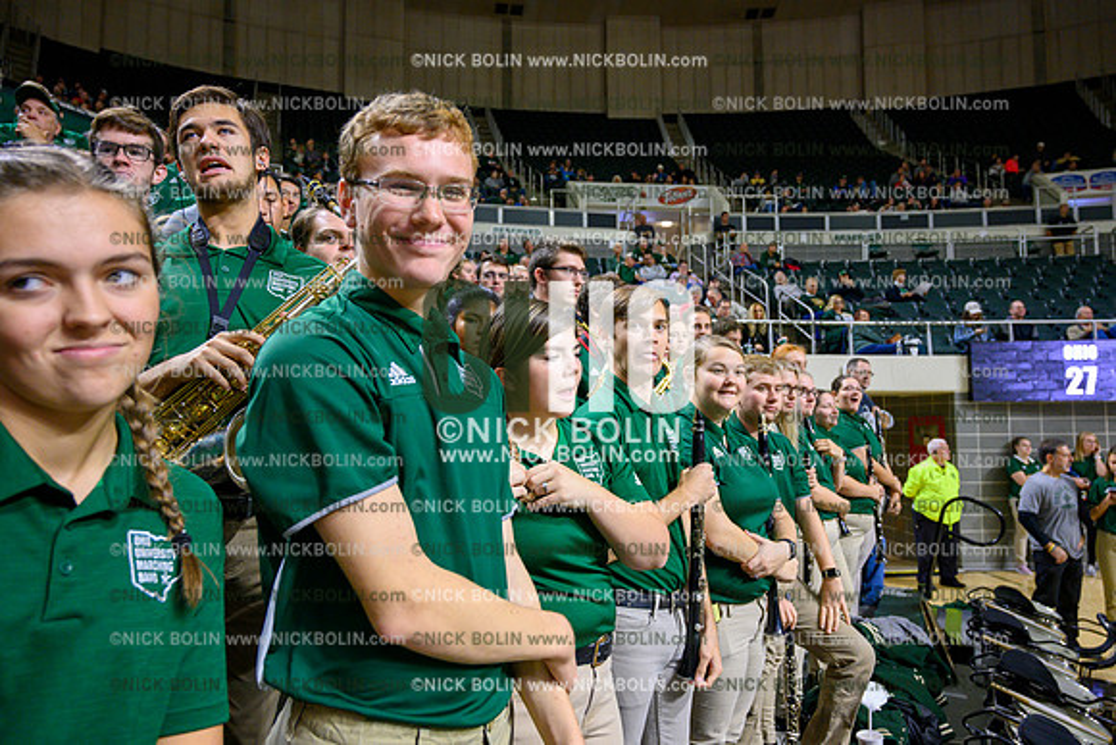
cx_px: 558
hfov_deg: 73.7
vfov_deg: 53.2
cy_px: 372
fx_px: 744
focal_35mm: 24
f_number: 4.5
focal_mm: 24
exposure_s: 1/200
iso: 3200
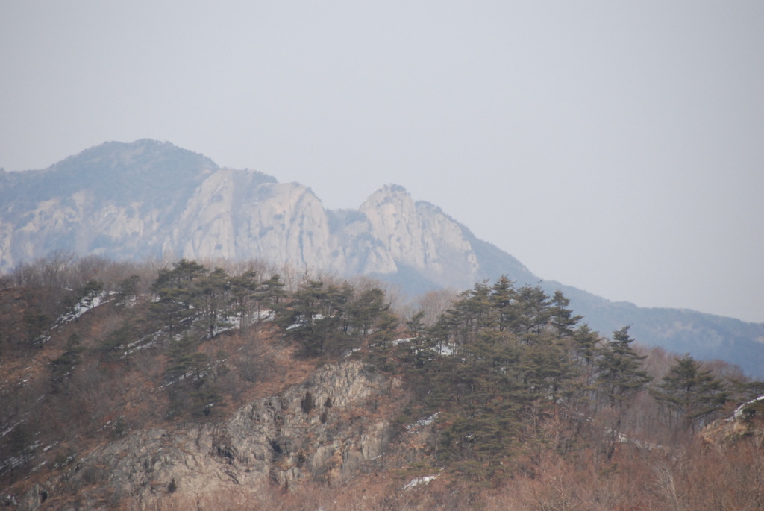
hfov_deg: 6.9
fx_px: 6373
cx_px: 382
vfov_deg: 4.6
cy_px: 256
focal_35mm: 300
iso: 800
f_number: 6.3
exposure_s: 1/2500
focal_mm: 200
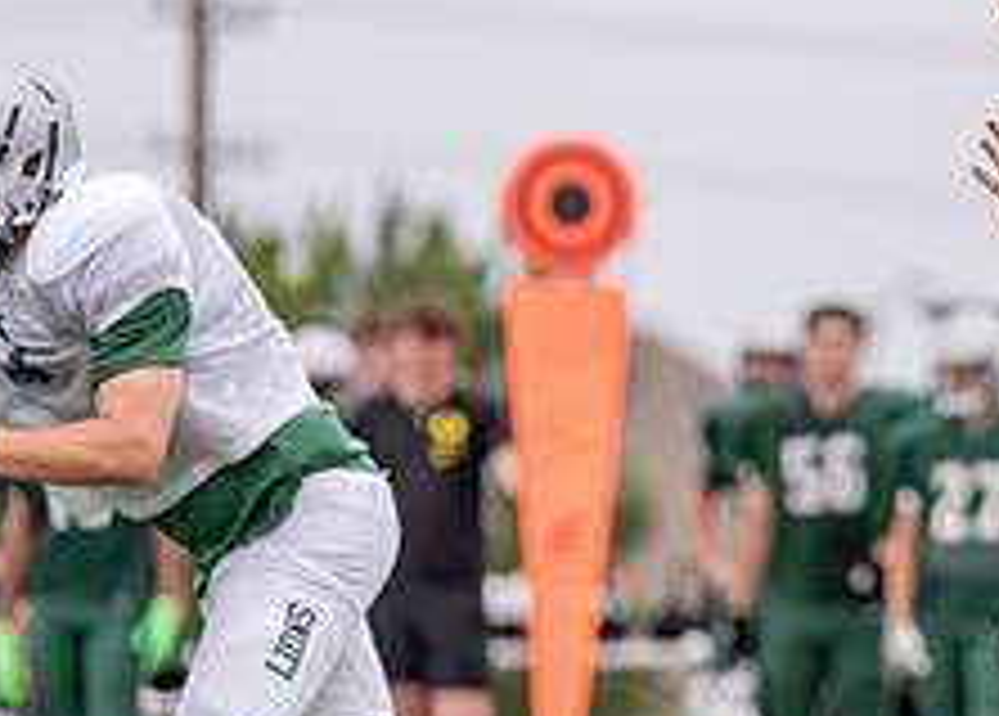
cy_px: 334
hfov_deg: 3.9
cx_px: 1146
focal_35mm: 516
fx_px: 14654
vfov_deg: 2.8
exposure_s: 1/3200
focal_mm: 173
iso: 250
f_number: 2.8
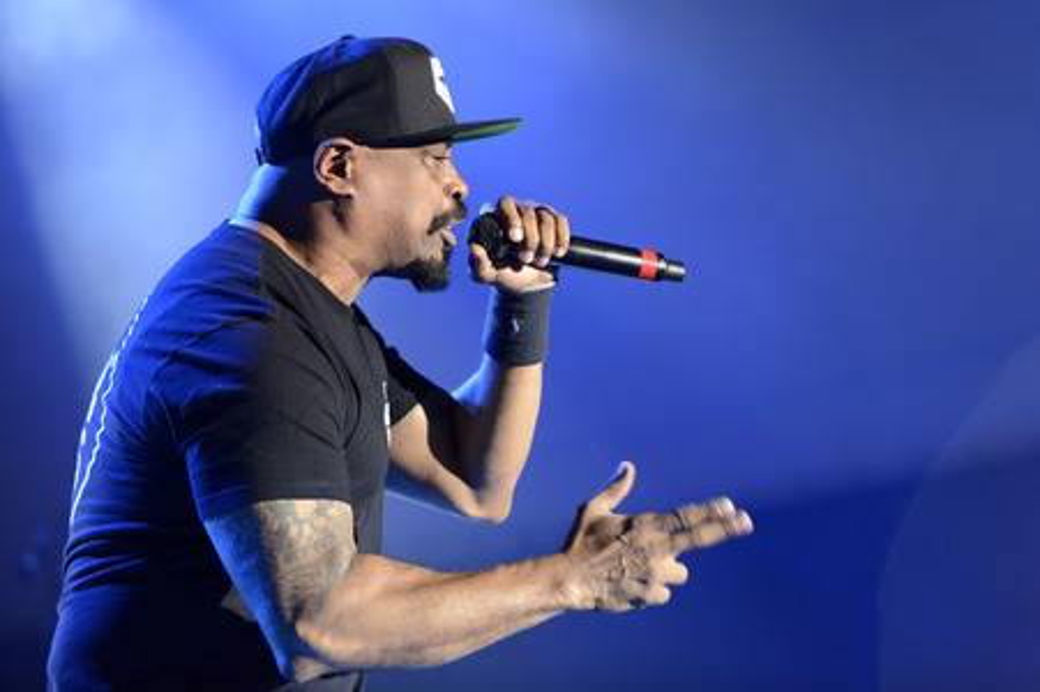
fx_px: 2829
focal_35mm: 98
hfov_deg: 20.8
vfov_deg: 13.9
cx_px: 520
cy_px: 346
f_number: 3.5
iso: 3200
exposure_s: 1/320
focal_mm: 98
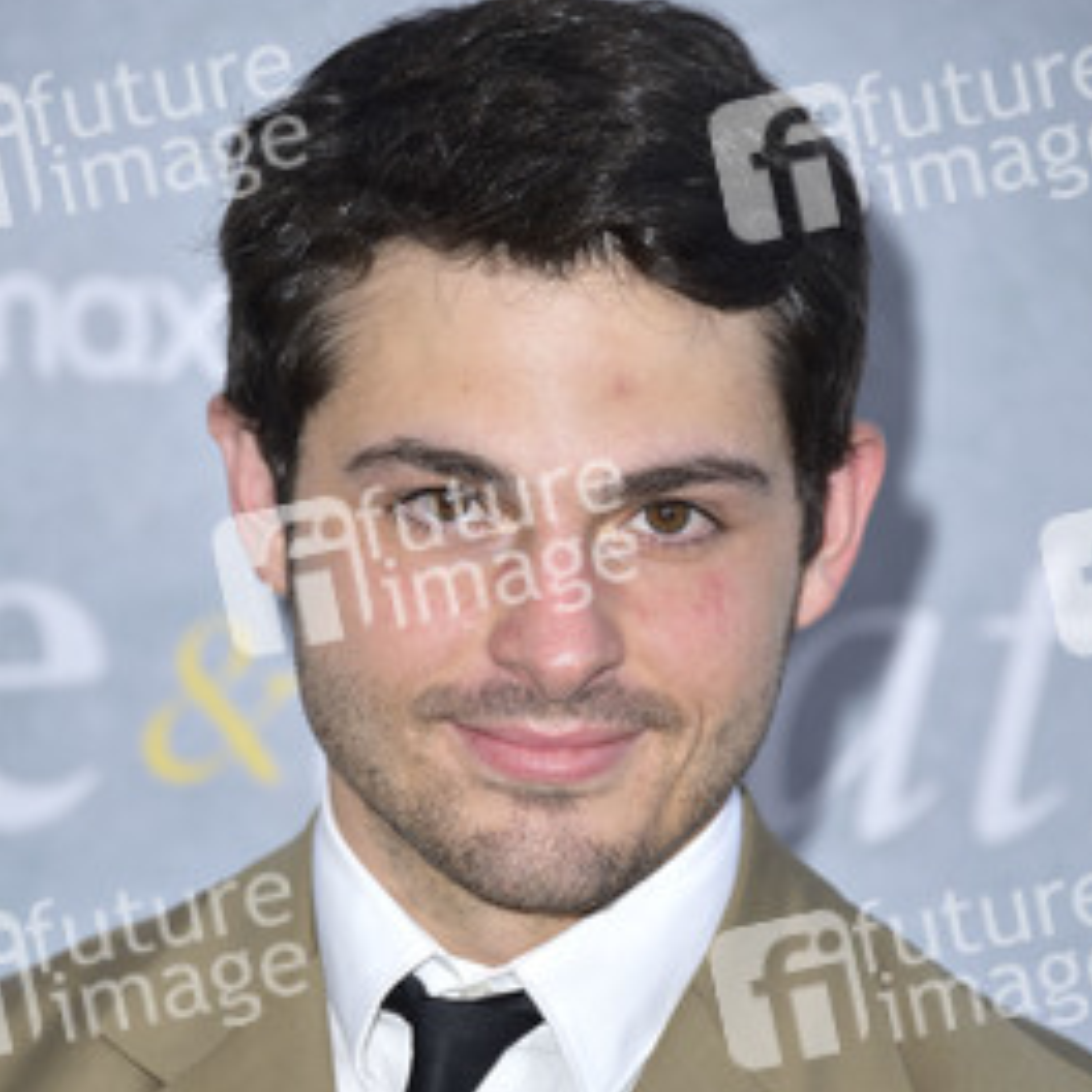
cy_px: 765
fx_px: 9636
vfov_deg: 6.5
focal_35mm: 270
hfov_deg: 6.5
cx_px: 548
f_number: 6.3
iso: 250
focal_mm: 210
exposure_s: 1/250
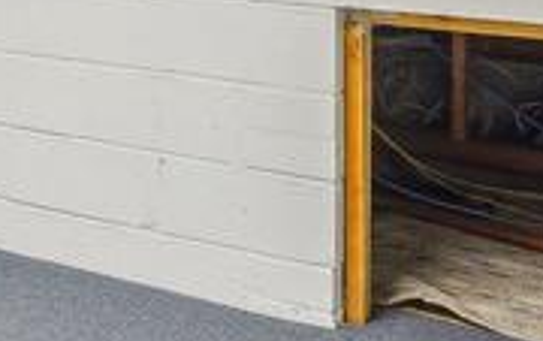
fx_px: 1200
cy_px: -167
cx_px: -452
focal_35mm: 81
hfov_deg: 19.0
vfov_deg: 15.0
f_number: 8
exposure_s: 1/13
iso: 500
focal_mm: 14
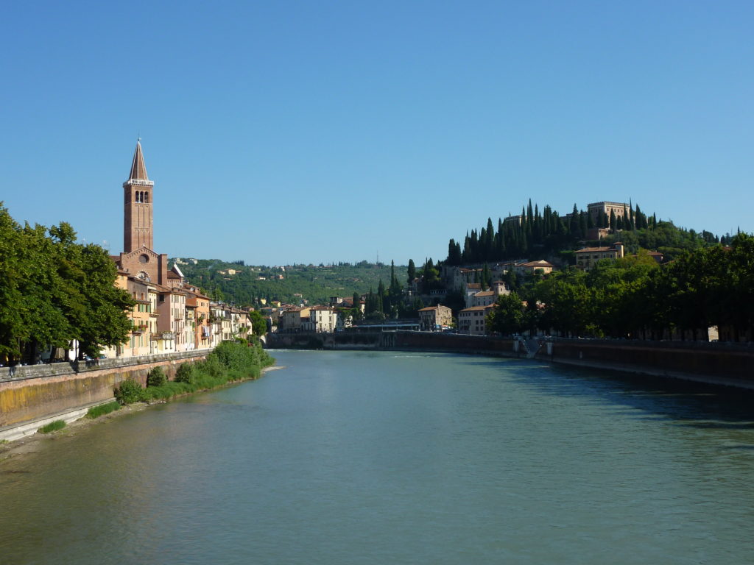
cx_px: 377
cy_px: 282
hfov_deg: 44.8
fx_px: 915
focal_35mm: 42
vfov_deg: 34.3
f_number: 4.5
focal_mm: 6.9
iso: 80
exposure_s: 1/500
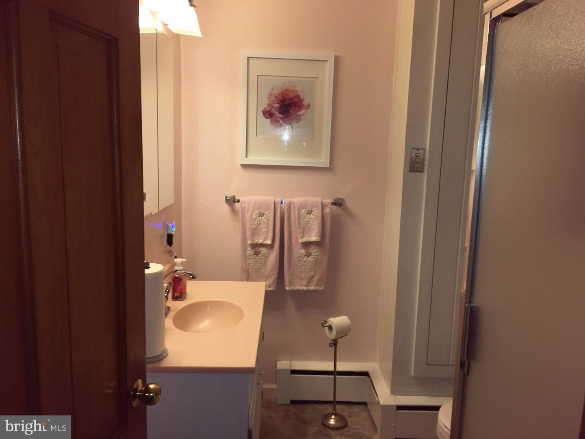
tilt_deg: -11.1
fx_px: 490
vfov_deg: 48.2
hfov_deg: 61.7
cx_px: 292
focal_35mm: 29
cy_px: 220
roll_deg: -1.7
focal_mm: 4.15
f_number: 2.2
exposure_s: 1/30
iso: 25
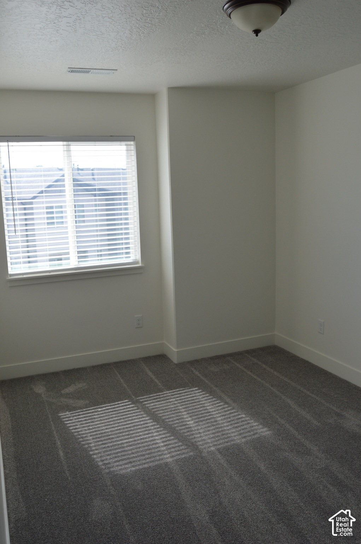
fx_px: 452
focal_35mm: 30
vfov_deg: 62.0
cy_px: 272
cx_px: 180
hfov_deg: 43.5
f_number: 5.6
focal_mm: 20
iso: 160
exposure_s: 1/125
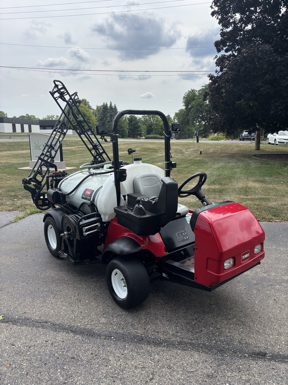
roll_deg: +0.1
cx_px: 144
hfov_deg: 53.1
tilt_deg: -10.9
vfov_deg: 67.3
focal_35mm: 26
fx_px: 288
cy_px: 192
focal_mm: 5.96
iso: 50
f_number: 1.6
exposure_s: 1/1984
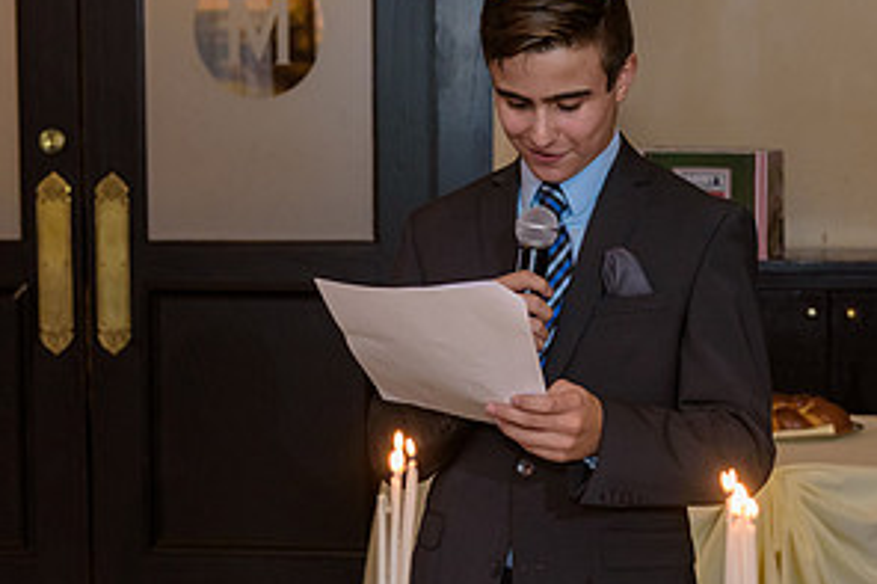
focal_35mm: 98
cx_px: 613
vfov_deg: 13.9
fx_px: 2386
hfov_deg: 20.7
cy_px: 414
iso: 1600
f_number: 3.2
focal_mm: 50
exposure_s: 1/160
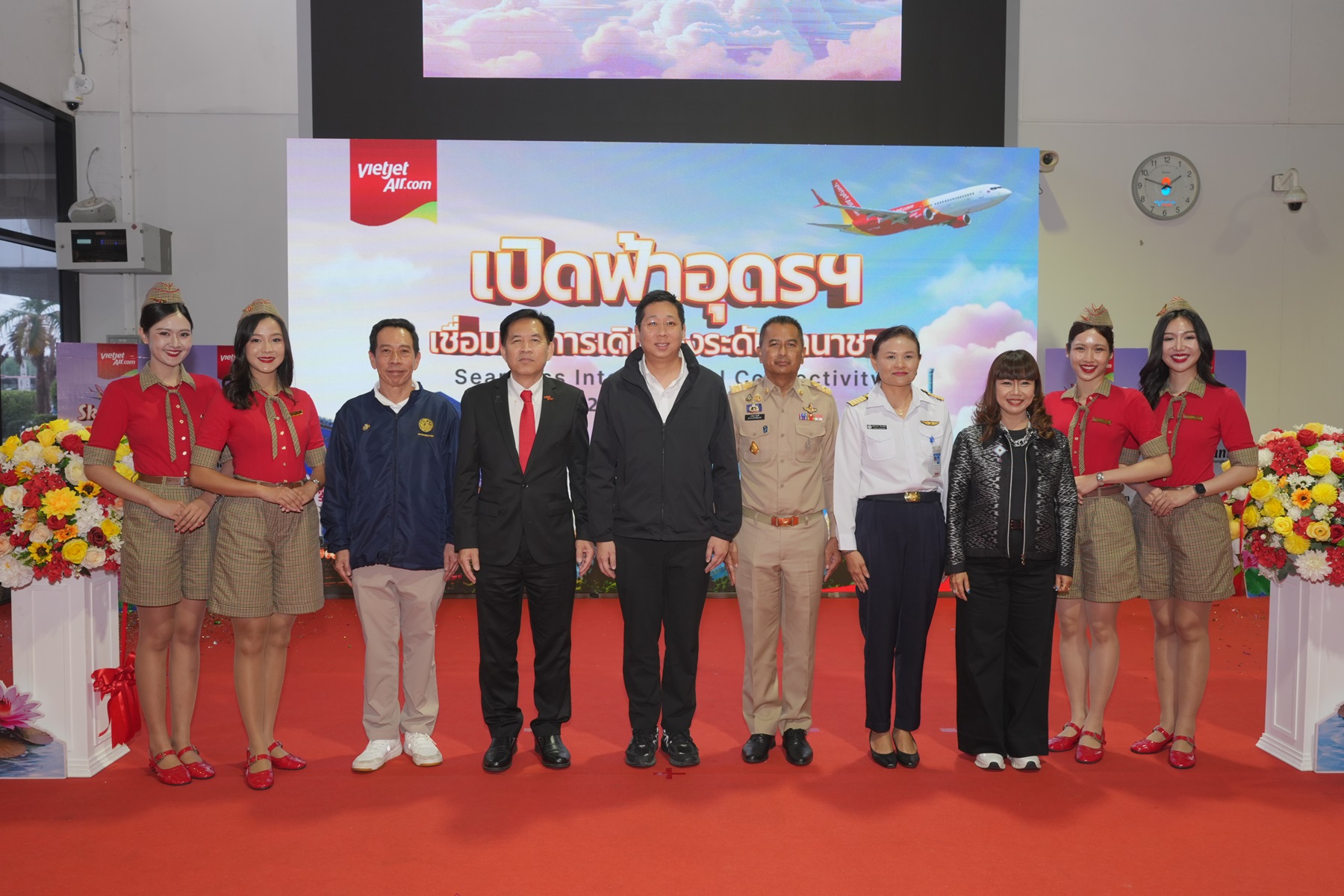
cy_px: 448
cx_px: 672
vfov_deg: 45.0
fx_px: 1083
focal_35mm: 29
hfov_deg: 63.7
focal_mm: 29
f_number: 5
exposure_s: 1/100
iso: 800
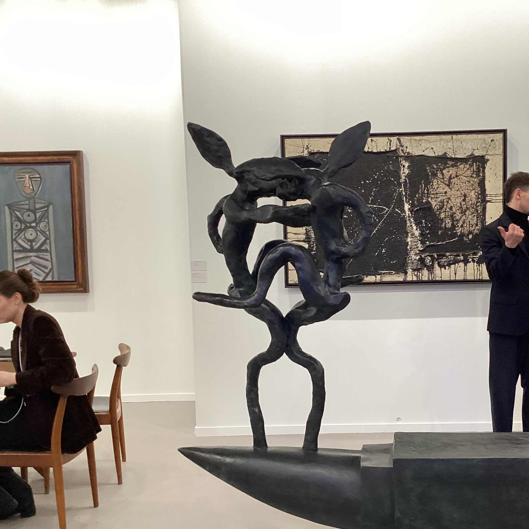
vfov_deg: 42.8
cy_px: 281
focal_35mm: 39
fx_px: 674
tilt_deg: -2.3
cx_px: 351
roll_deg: +1.1
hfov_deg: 42.3
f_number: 2.4
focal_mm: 3.3
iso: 80
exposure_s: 1/100
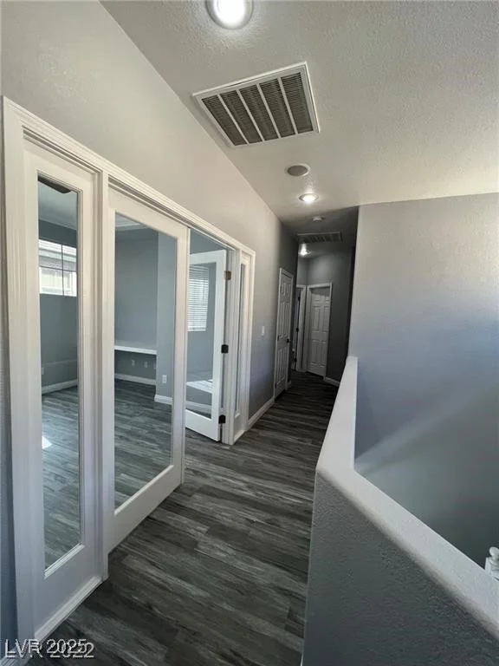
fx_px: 250
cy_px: 333
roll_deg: -3.1
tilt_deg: -3.8
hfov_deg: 89.9
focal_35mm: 13
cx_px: 250
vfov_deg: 106.2
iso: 100
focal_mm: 1.57
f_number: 1.8
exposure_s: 1/122
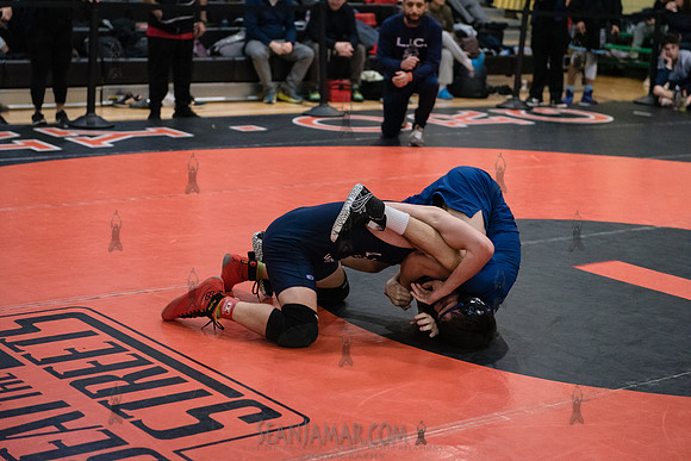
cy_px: 230
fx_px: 1344
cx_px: 346
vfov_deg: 19.5
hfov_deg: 28.8
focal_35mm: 70
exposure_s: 1/640
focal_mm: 70
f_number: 3.2
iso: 8000
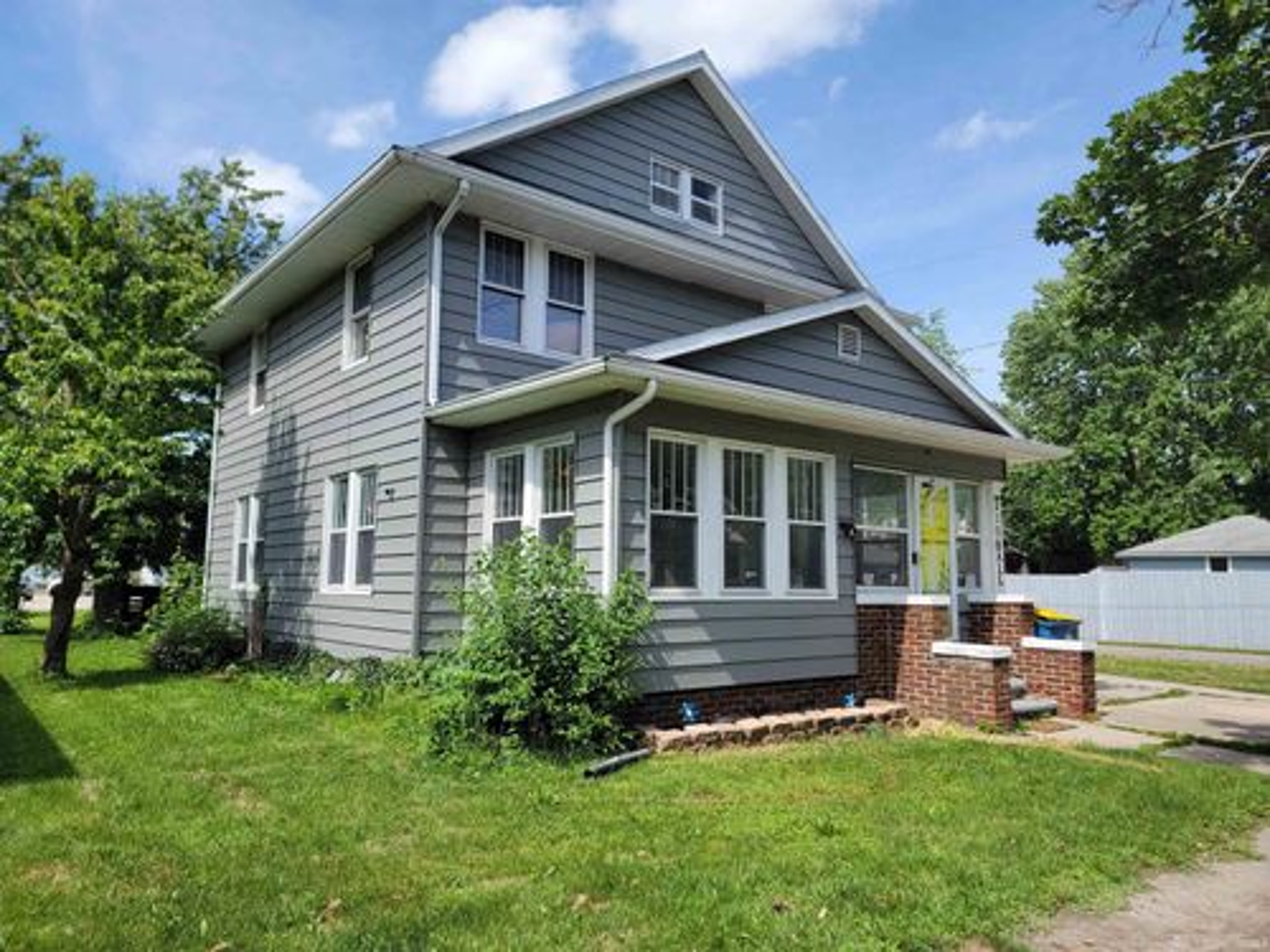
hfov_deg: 71.6
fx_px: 881
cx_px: 635
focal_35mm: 24
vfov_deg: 56.8
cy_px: 476
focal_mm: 6.7
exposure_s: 1/571
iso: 16
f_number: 1.8
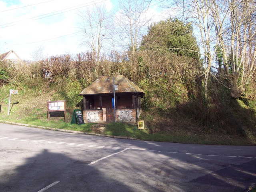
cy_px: 96
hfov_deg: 36.8
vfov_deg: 28.0
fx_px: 385
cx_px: 128
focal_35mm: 52
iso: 100
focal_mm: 10.7
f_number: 4
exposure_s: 1/250
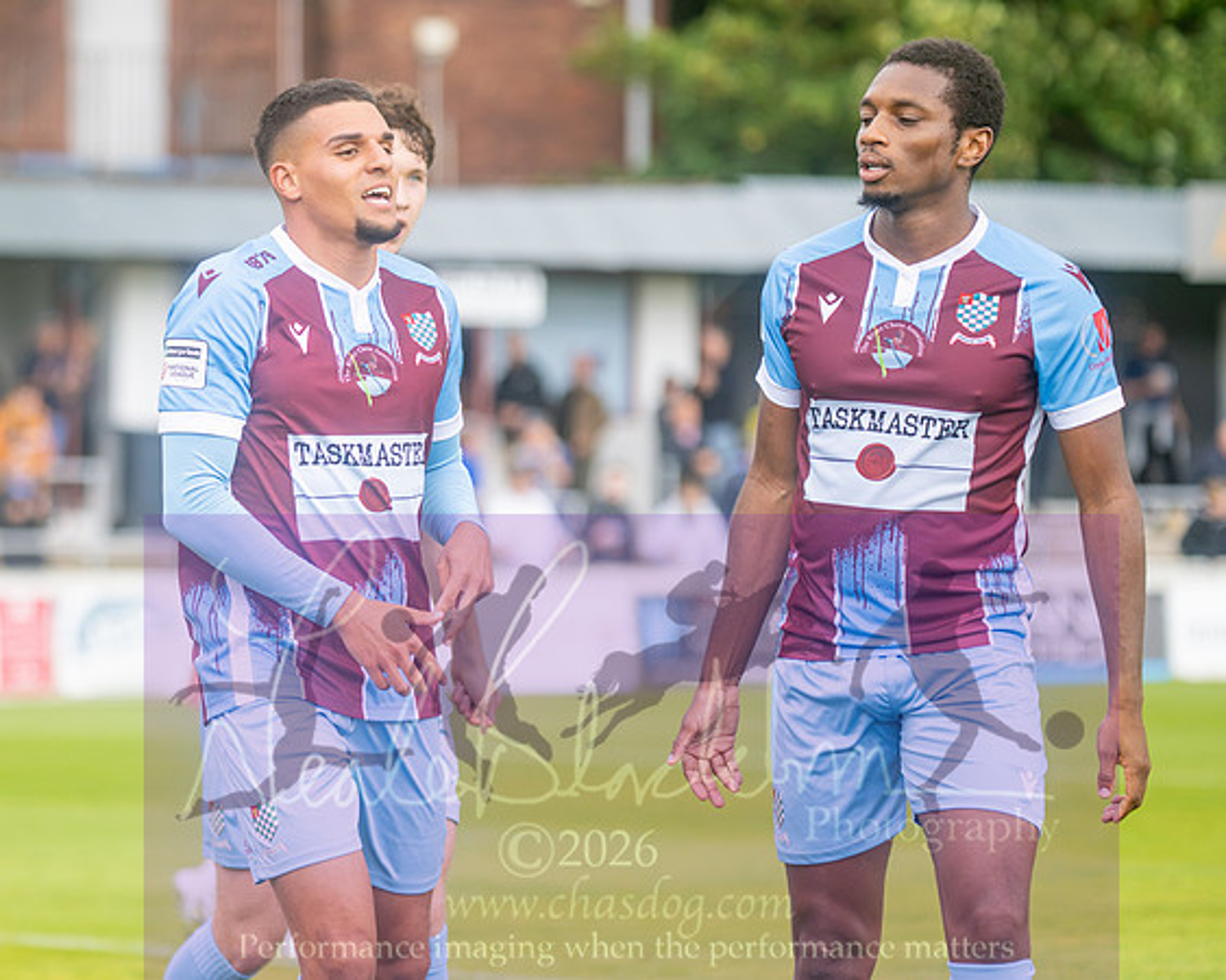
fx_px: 8336
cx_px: 226
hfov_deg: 8.4
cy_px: 577
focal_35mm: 230
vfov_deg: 6.7
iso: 450
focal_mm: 145
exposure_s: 1/1250
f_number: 2.8
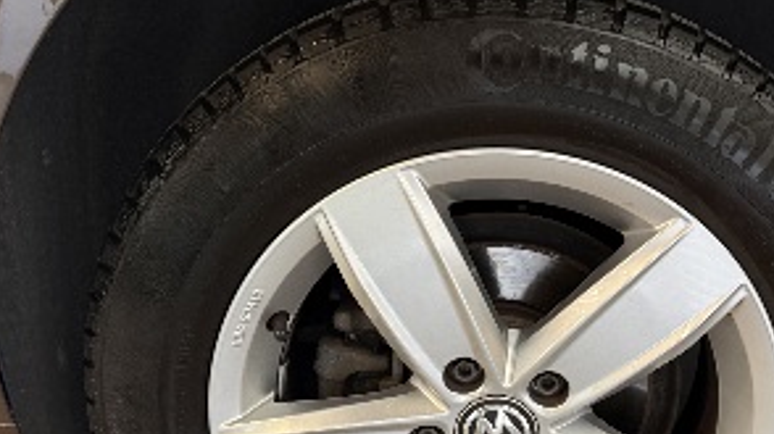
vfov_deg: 31.0
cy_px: 360
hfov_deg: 53.3
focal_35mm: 37
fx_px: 759
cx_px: 495
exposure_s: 1/33
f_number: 1.78
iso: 640
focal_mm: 6.76
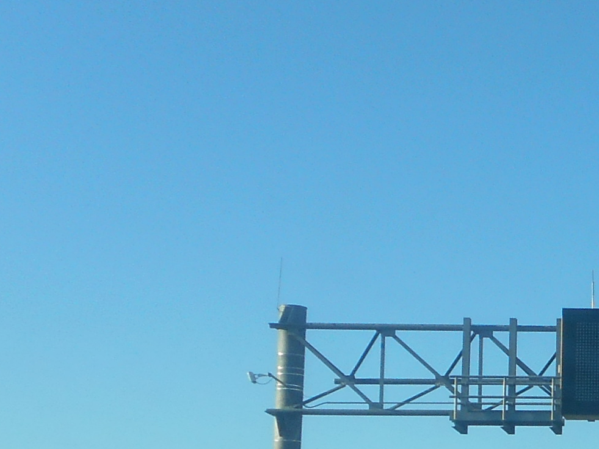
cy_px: 434
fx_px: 1609
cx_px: 900
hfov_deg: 18.6
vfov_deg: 15.6
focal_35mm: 93
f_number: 3.7
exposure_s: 1/500
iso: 80
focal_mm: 4.5
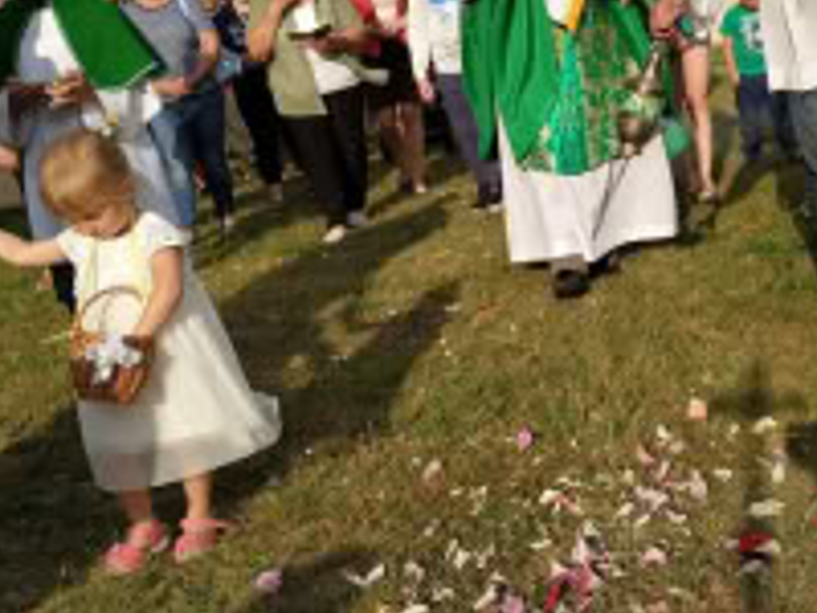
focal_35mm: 48
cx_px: 609
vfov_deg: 30.3
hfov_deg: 38.7
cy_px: 282
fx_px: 1133
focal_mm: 3.94
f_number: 1.9
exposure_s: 1/1928
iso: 125
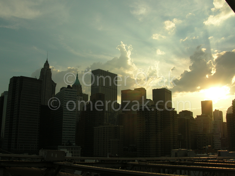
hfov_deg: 51.4
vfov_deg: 39.6
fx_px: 244
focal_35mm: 36
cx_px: 118
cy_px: 88
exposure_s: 1/1300
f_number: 3.7
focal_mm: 6
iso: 50
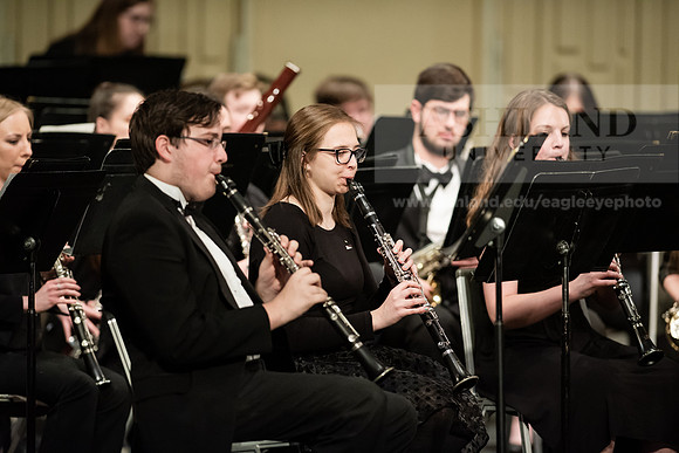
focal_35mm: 300
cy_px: 226
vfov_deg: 4.6
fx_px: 5659
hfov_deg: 6.9
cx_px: 340
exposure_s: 1/250
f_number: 3.2
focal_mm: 300
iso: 4000
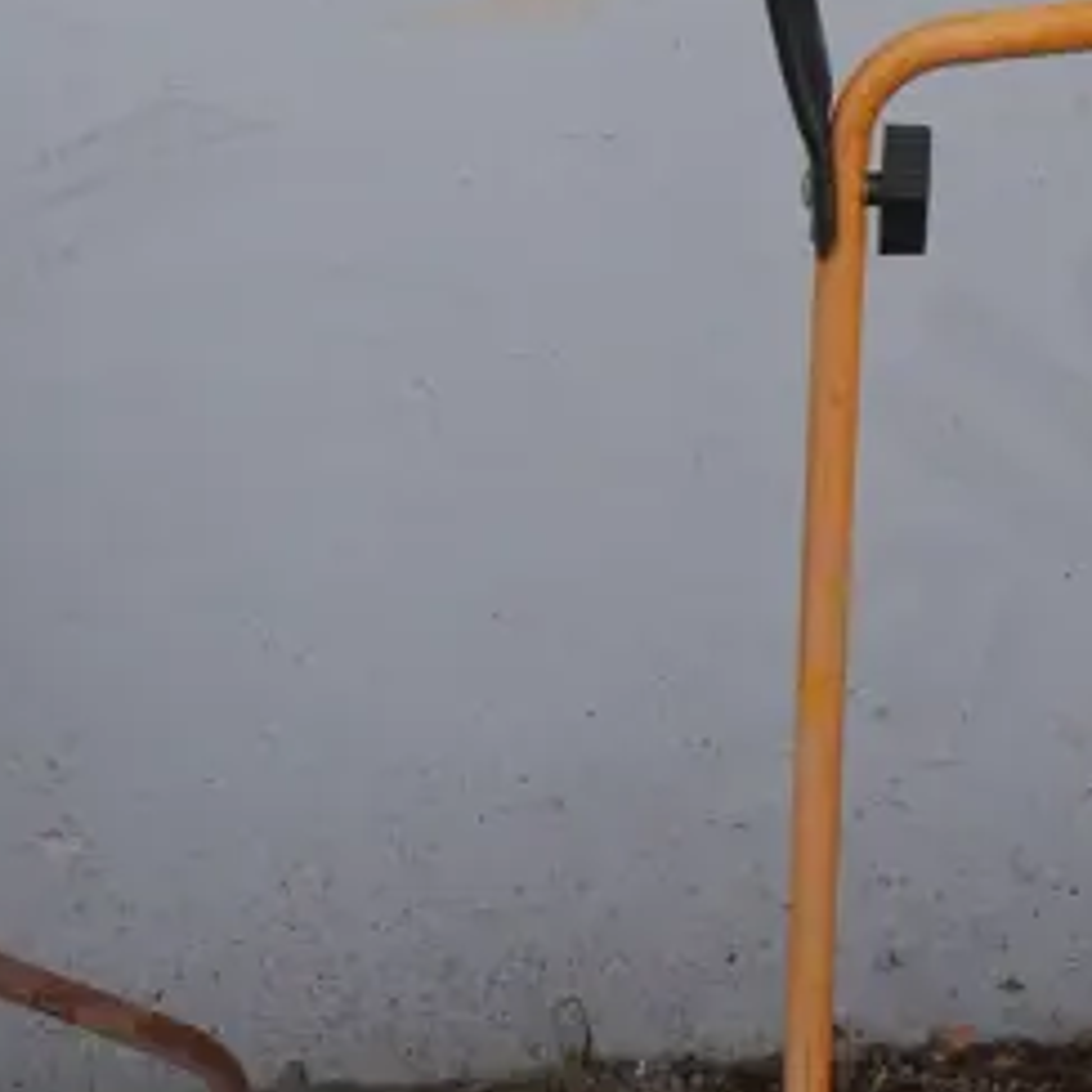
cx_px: 1459
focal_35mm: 104
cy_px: -85
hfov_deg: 15.8
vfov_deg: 16.3
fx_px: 3712
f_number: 4.5
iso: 200
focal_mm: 14
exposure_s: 1/200
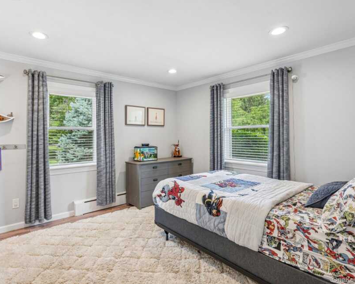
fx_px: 200
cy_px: 135
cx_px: 152
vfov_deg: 70.8
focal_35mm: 19
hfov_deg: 82.8
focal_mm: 16
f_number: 8
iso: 400
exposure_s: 1/15
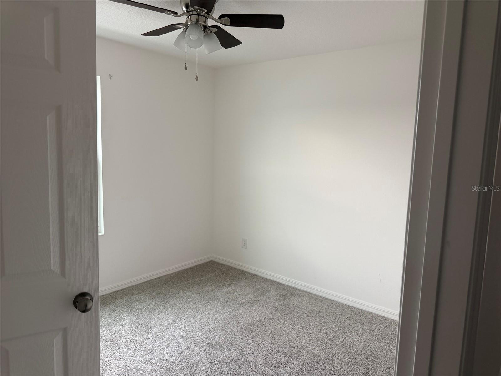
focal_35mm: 24
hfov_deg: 71.6
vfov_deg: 56.8
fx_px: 347
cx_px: 250
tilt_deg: -5.7
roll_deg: -1.0
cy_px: 188
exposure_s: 1/60
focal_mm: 6.76
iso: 250
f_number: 1.78
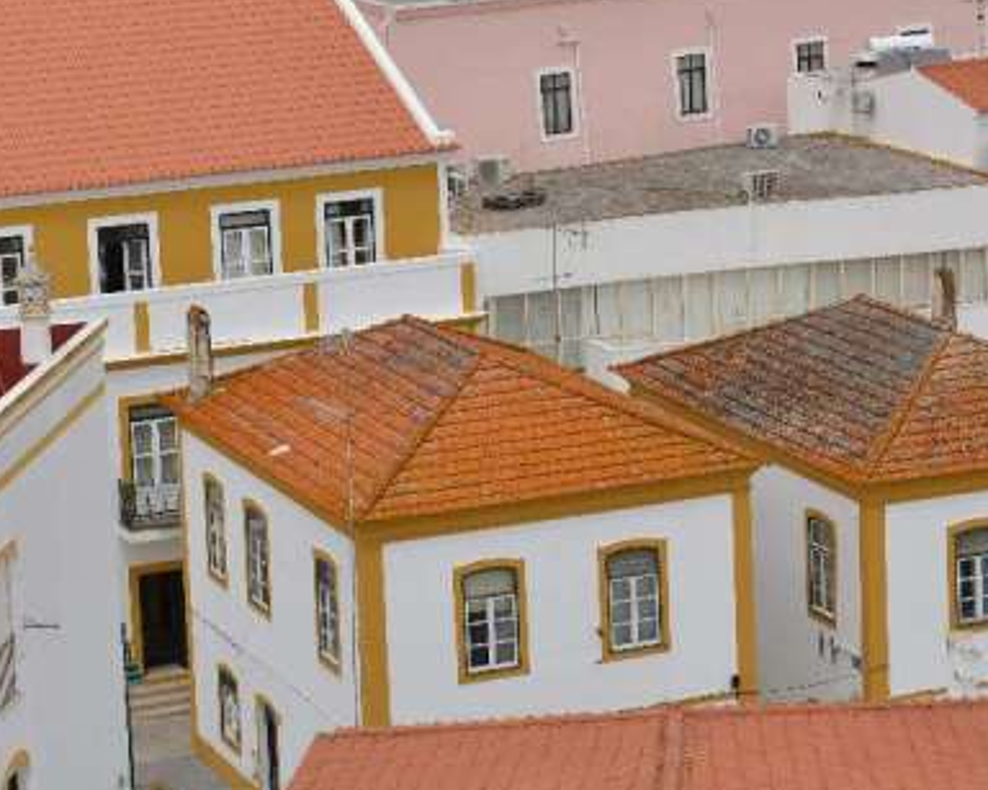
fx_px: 4005
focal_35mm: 137
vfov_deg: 11.3
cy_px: 301
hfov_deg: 14.0
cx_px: 849
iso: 125
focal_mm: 70
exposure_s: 1/250
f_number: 10
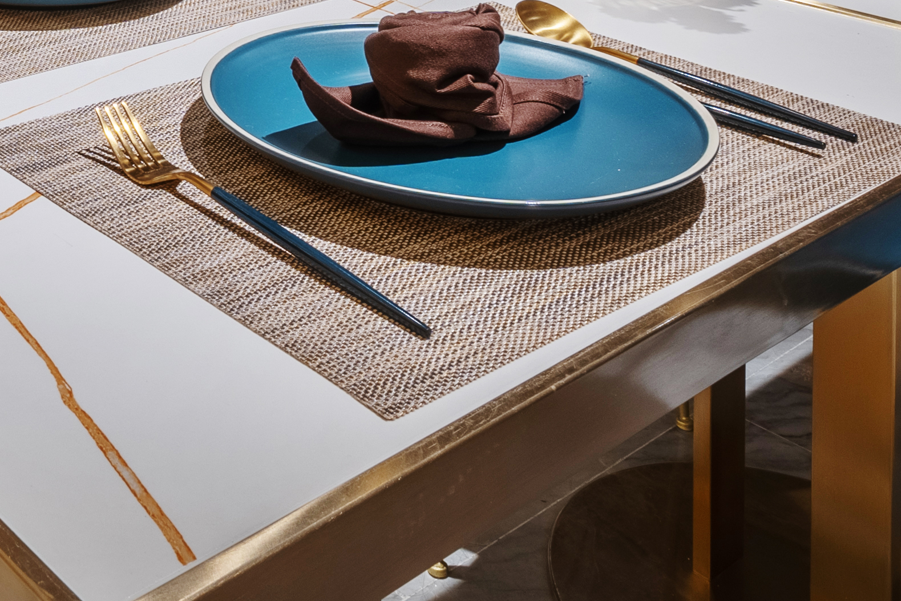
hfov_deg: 34.1
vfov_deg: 20.3
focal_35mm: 53
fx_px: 1326
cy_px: -394
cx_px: -5
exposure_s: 1/10
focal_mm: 12
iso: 100
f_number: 13
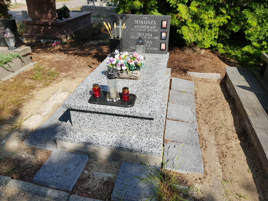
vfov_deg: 53.1
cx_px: 134
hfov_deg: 67.3
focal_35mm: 26
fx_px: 201
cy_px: 100
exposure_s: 1/1692
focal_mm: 4.2
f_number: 1.7
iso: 40
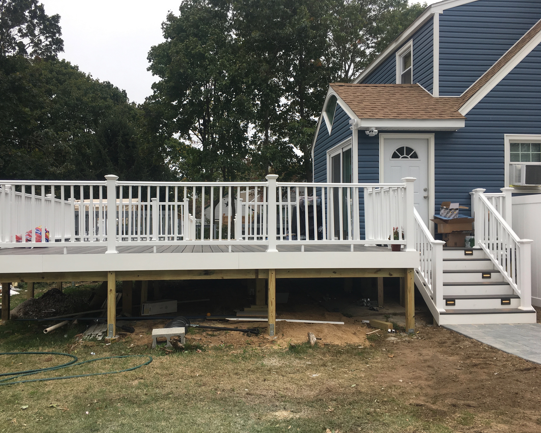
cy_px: 222
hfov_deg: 57.1
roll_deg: +0.5
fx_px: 496
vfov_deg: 47.1
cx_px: 250
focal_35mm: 31
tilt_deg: +0.5
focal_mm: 4.15
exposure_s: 1/173
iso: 25
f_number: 2.2
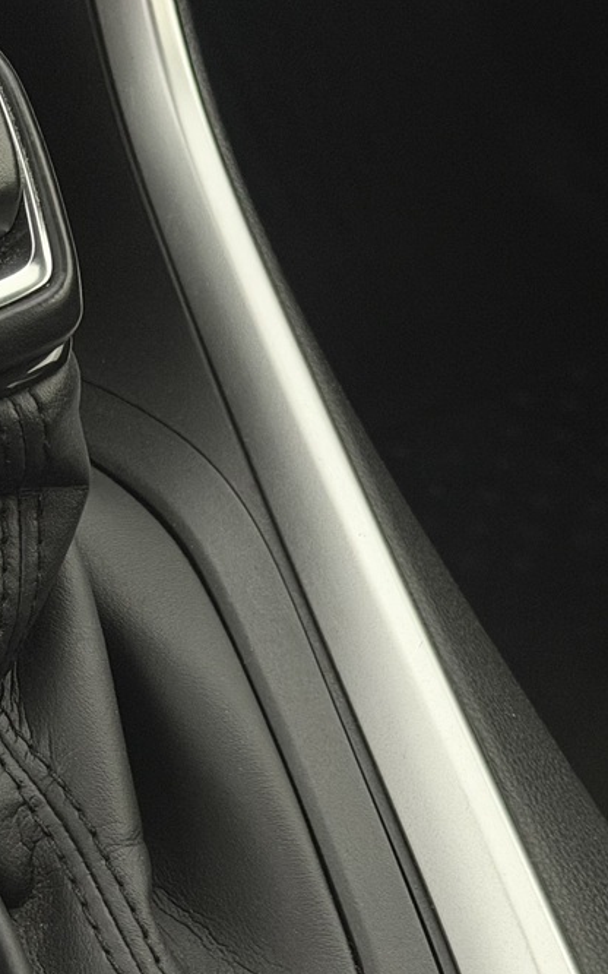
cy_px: 648
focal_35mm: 110
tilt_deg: -46.8
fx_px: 2918
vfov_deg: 18.9
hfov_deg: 11.7
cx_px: -79
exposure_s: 1/33
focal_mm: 6.76
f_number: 1.78
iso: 400
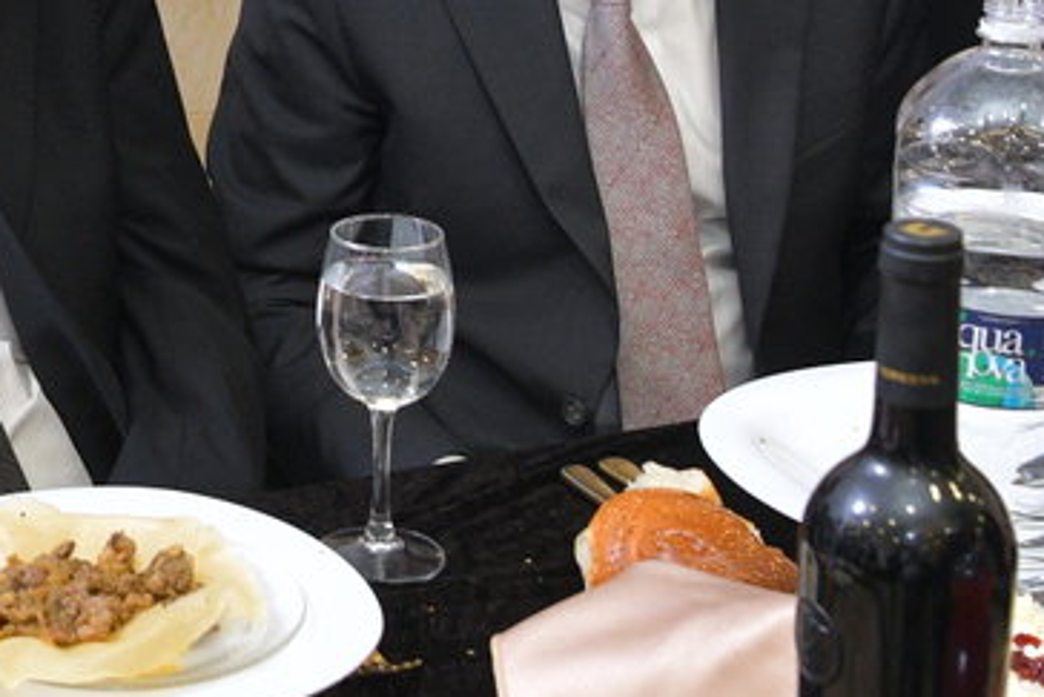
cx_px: -135
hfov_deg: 19.5
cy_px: -153
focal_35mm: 100
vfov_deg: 13.3
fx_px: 2901
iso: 1000
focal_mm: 26
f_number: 5.6
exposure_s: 1/160
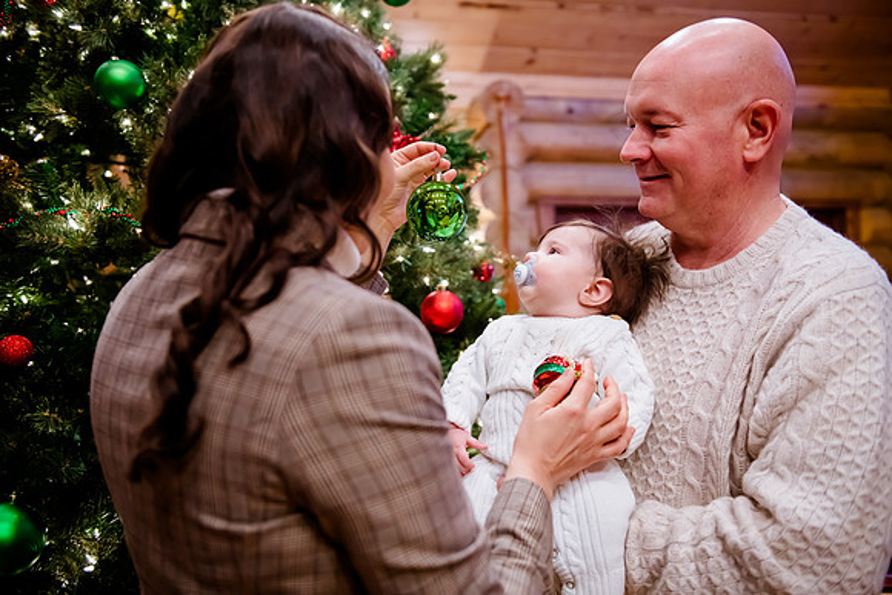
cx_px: 446
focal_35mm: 36
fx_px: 881
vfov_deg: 37.3
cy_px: 298
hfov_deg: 53.7
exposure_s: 1/160
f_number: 2.8
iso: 2500
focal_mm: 35
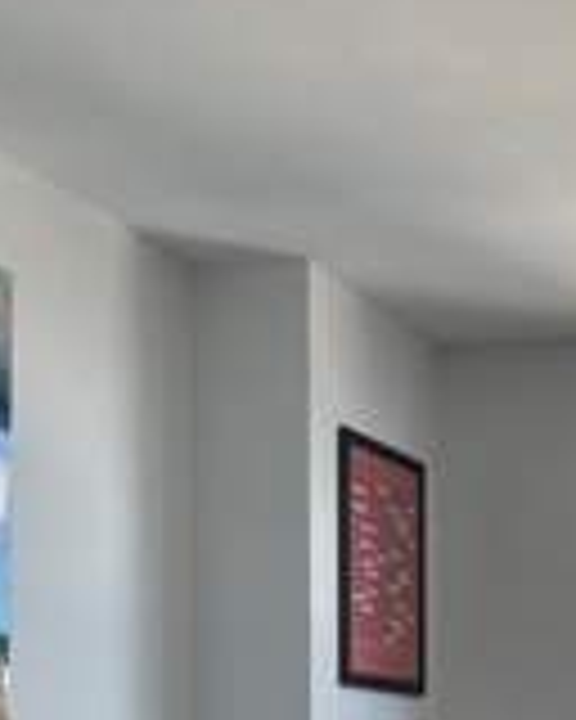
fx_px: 1620
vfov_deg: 23.8
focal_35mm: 76
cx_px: 846
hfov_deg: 18.1
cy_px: 747
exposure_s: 1/247
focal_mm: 5.1
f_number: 1.6
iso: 32
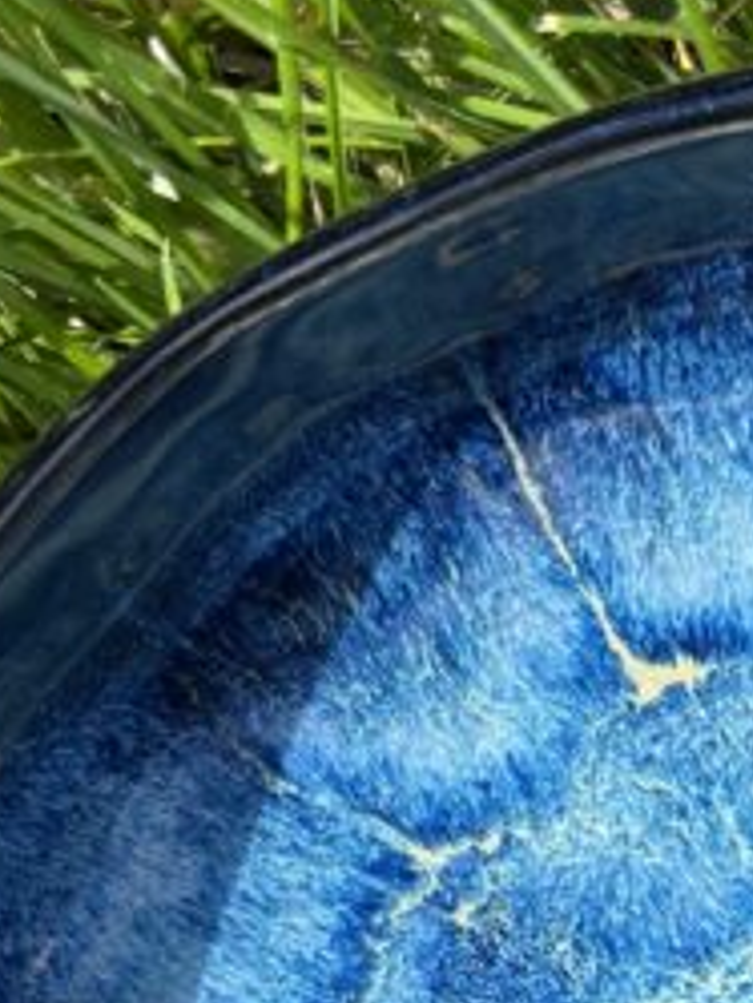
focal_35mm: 107
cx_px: 970
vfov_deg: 17.1
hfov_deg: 13.4
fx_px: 3101
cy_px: 1362
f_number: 1.6
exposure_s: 1/2342
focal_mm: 5.96
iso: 50
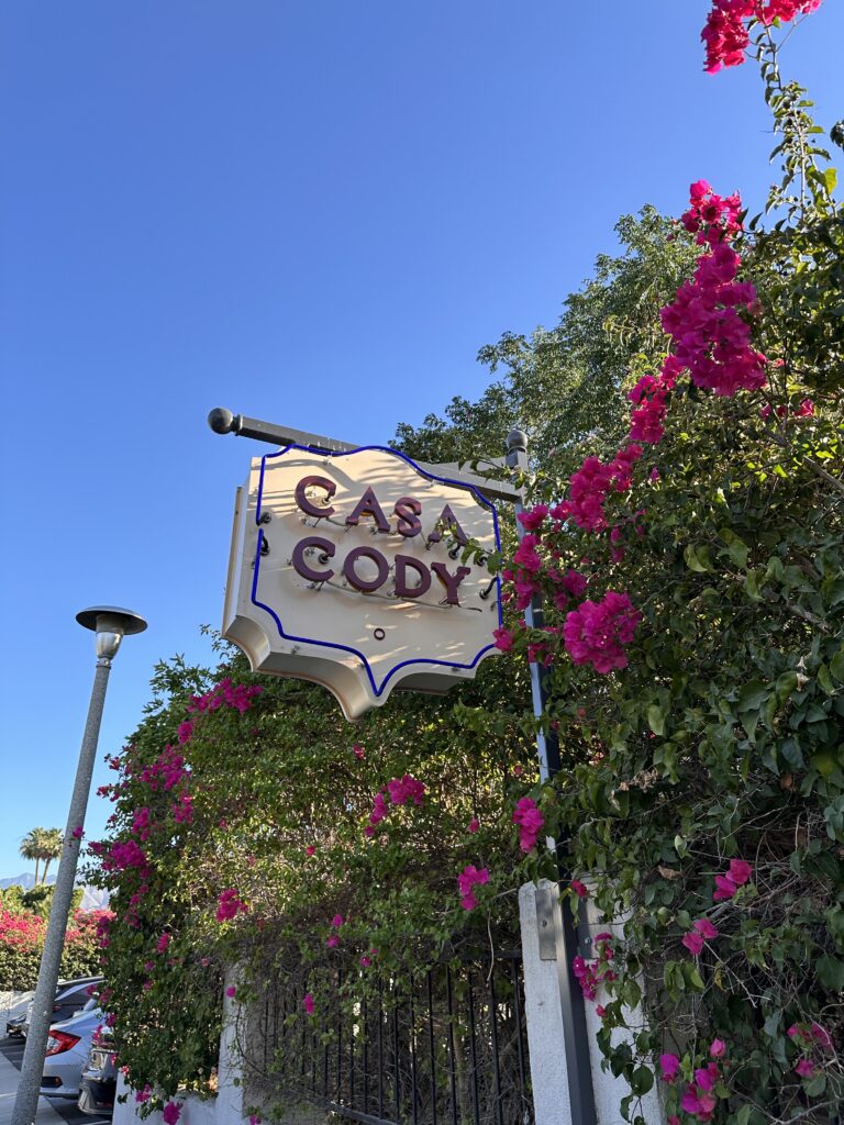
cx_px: 422
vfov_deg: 71.6
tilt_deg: +27.7
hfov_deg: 56.8
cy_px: 562
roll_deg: +0.6
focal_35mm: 24
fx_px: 780
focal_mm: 6.86
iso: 80
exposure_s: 1/1171
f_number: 1.78
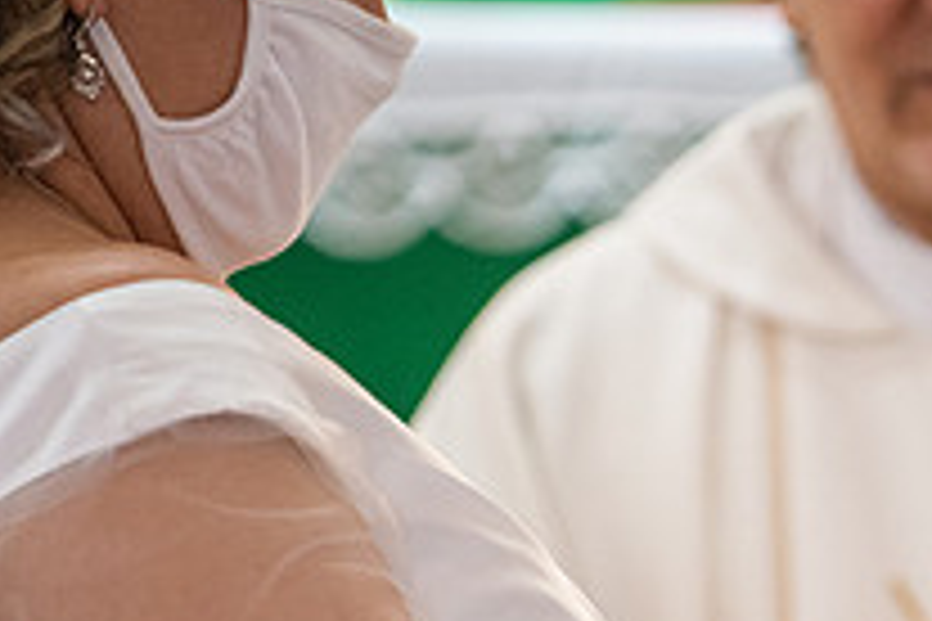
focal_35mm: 560
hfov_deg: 3.7
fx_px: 14497
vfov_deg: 2.5
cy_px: 839
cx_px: 1013
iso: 2000
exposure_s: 1/160
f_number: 2.8
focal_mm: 200
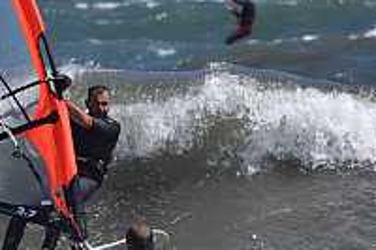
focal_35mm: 923
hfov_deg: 2.2
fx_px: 9632
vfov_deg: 1.5
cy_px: 105
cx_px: 117
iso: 250
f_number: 5.6
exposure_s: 1/2000
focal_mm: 240
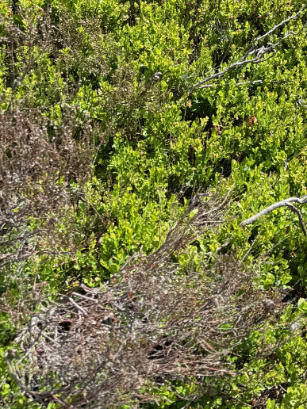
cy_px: -69
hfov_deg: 17.0
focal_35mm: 79
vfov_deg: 22.9
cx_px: 447
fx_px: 934
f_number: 1.8
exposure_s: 1/1271
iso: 80
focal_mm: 6.8
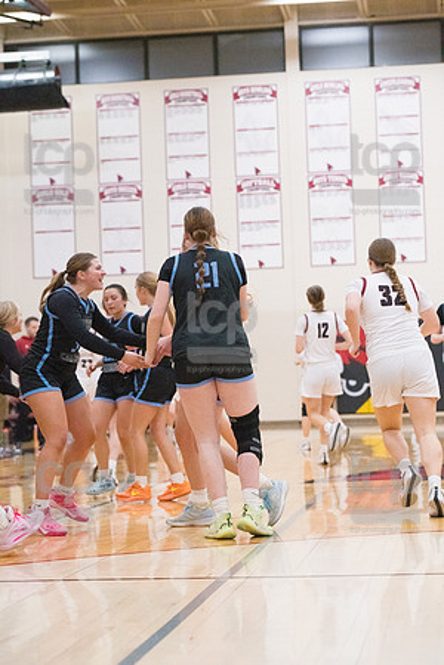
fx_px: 1665
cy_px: 332
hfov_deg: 15.2
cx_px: 222
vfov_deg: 22.6
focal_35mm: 90
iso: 8000
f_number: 4
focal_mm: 90
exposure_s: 1/1600
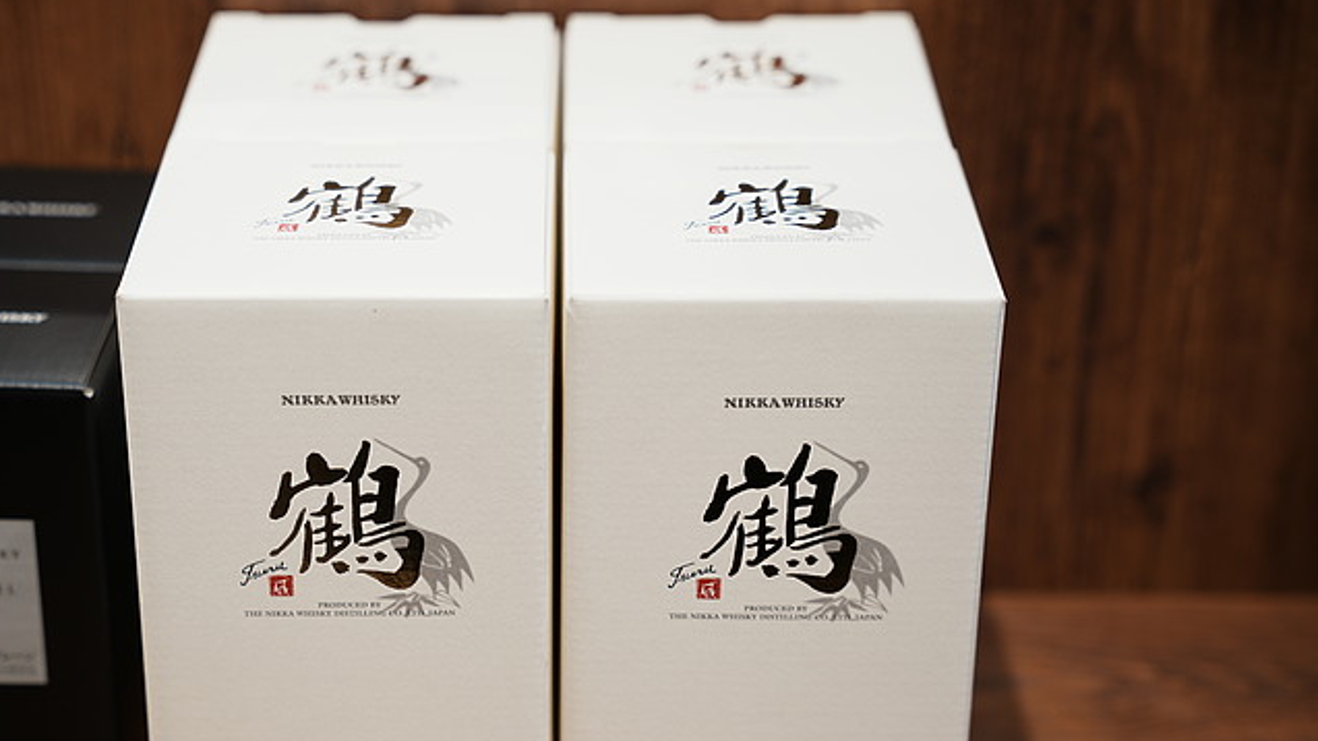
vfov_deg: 15.6
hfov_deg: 27.3
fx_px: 2704
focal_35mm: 77
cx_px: 519
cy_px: 445
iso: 125
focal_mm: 60.3
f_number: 3.2
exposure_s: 1/100
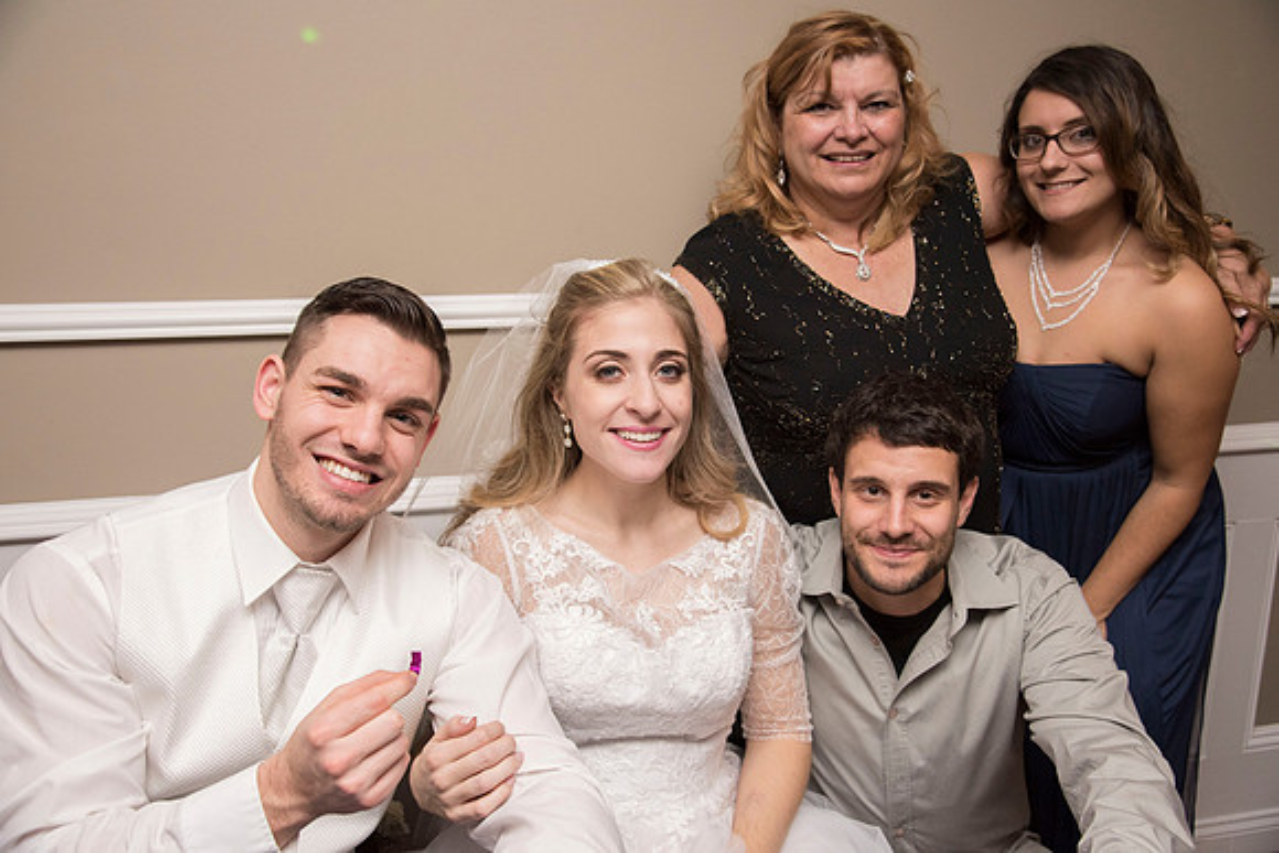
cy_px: 426
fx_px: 1137
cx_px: 640
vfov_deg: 41.1
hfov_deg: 58.7
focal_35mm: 32
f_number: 5
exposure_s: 1/200
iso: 2000
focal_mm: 32
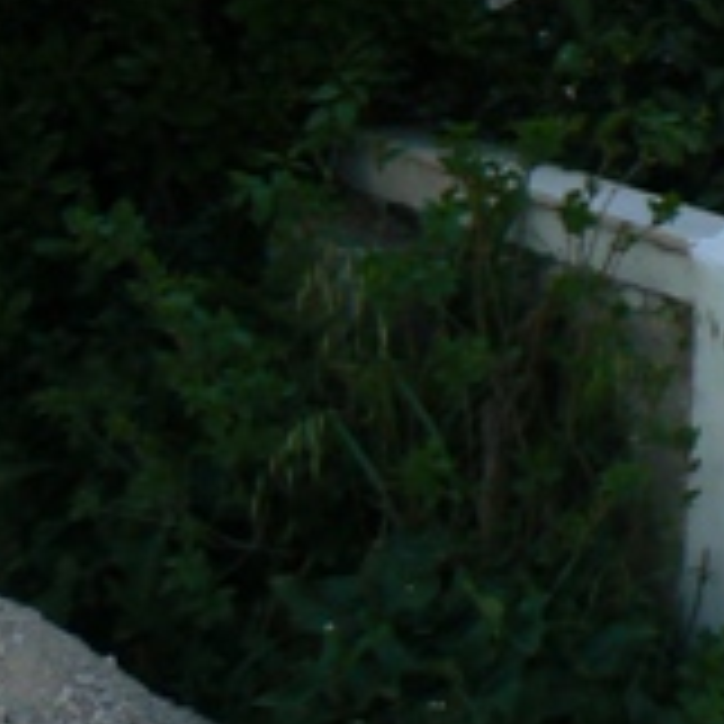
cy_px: -499
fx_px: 3739
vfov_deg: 10.5
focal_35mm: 158
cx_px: 1686
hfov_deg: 9.8
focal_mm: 6
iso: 80
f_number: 5.6
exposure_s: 1/160
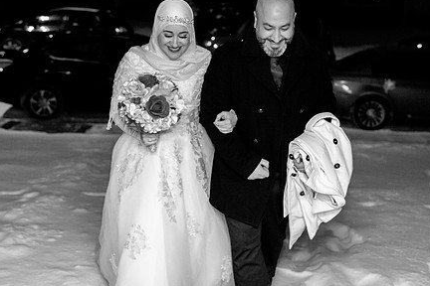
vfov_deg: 24.6
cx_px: 223
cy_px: 115
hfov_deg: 36.2
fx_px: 657
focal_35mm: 55
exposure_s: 1/160
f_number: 2.8
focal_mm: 41
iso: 6400
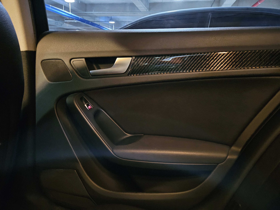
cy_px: 105
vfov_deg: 58.9
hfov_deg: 73.9
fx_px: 186
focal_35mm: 23
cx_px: 140
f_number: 1.8
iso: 3200
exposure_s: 1/15
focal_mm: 5.4
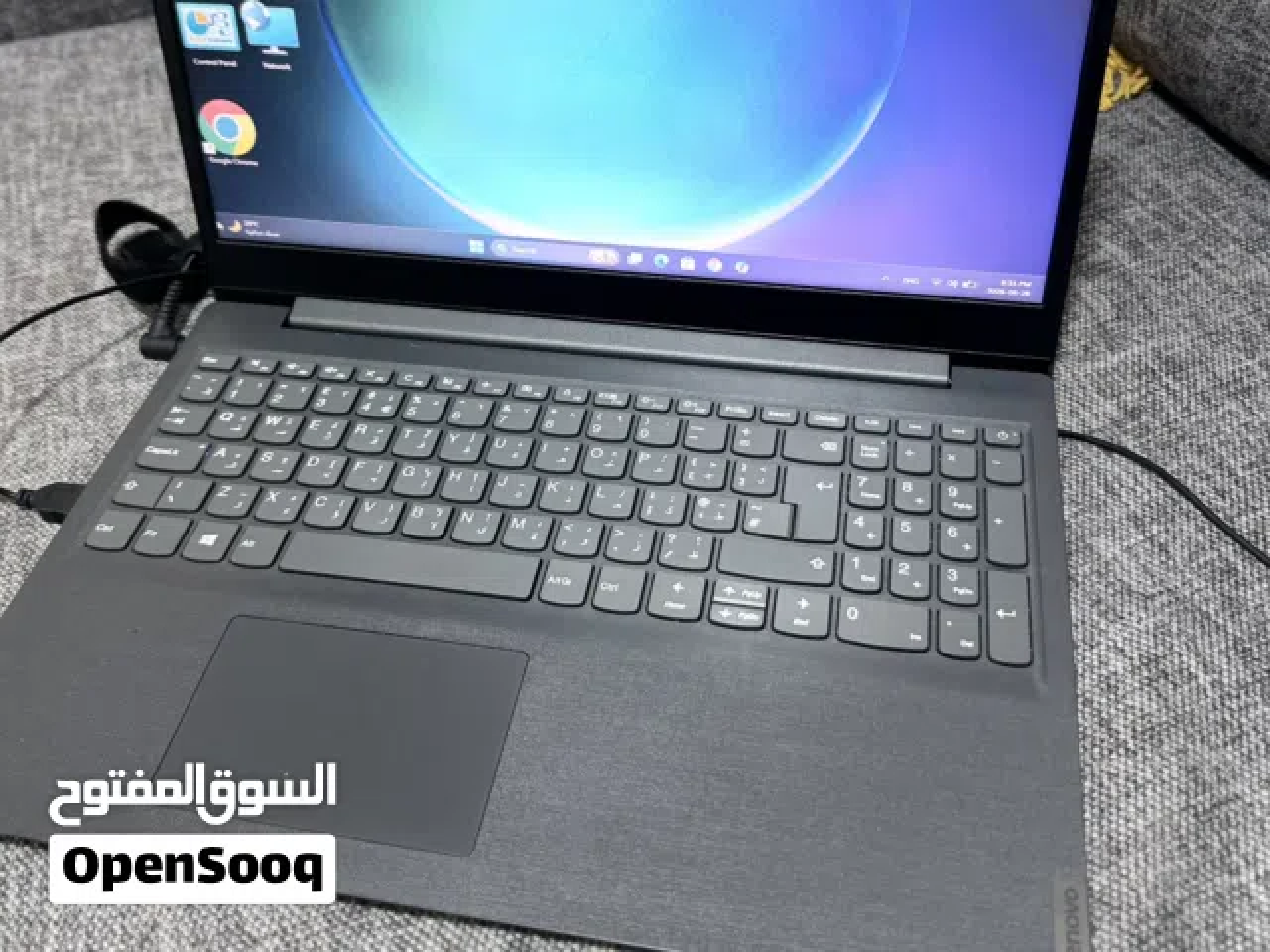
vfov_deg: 56.8
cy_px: 476
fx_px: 881
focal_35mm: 24
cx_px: 635
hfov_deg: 71.6
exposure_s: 1/50
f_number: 1.78
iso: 160
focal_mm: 6.86
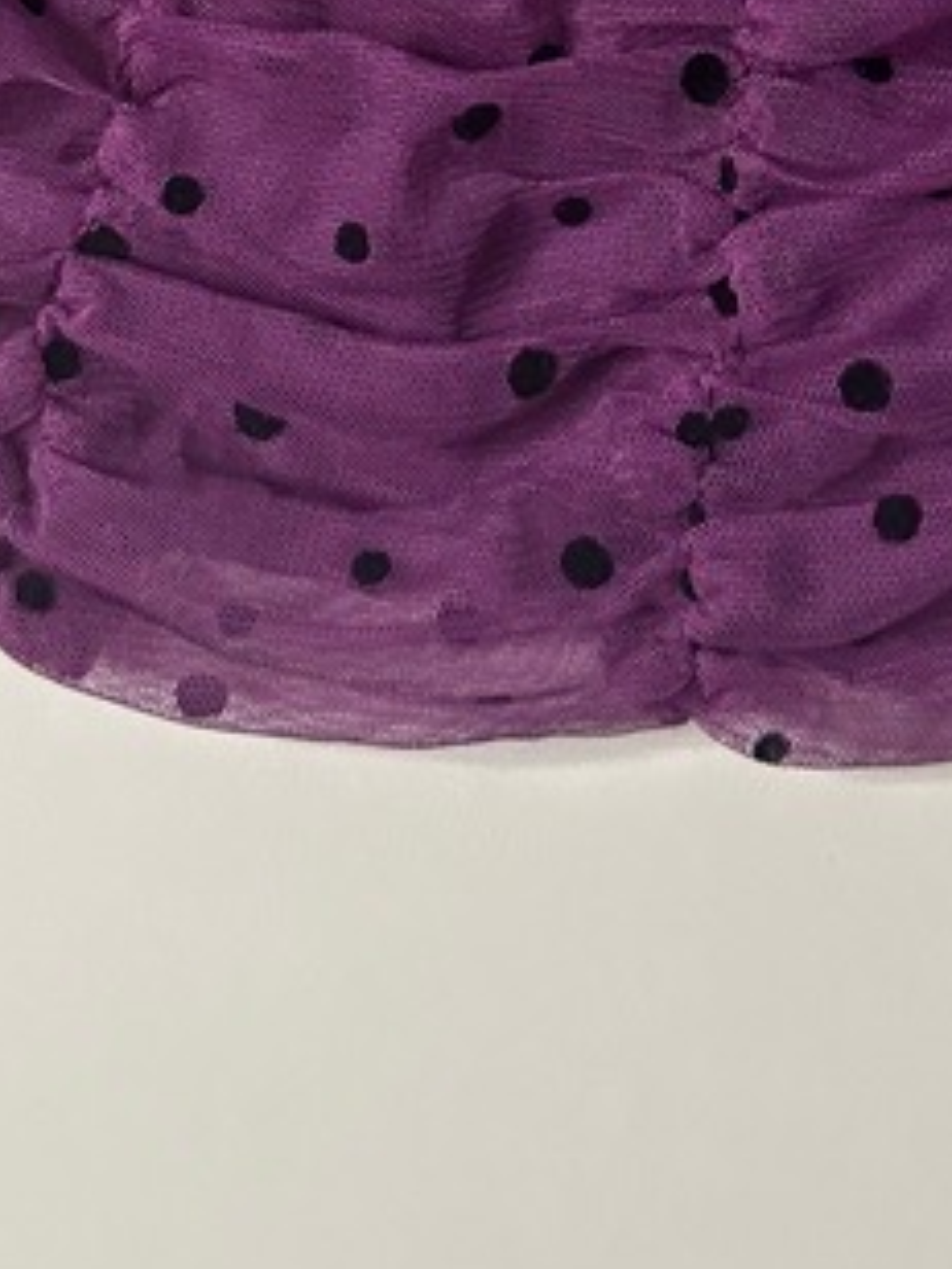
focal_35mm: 78
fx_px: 2860
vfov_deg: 22.0
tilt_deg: -82.2
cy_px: -474
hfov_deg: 18.9
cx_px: 548
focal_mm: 6.86
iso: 800
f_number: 1.78
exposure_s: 1/60
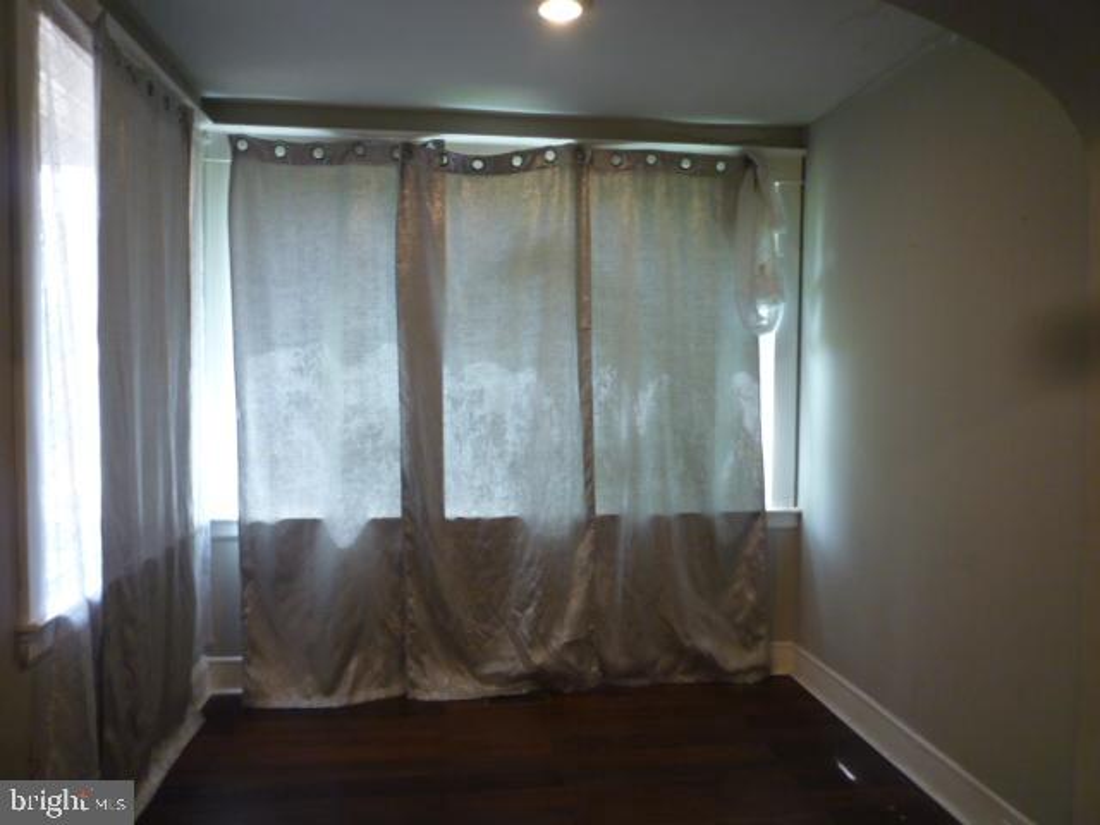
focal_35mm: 25
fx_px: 794
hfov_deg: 69.4
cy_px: 412
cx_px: 550
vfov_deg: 54.9
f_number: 2.8
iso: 160
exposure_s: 1/30
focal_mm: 4.4
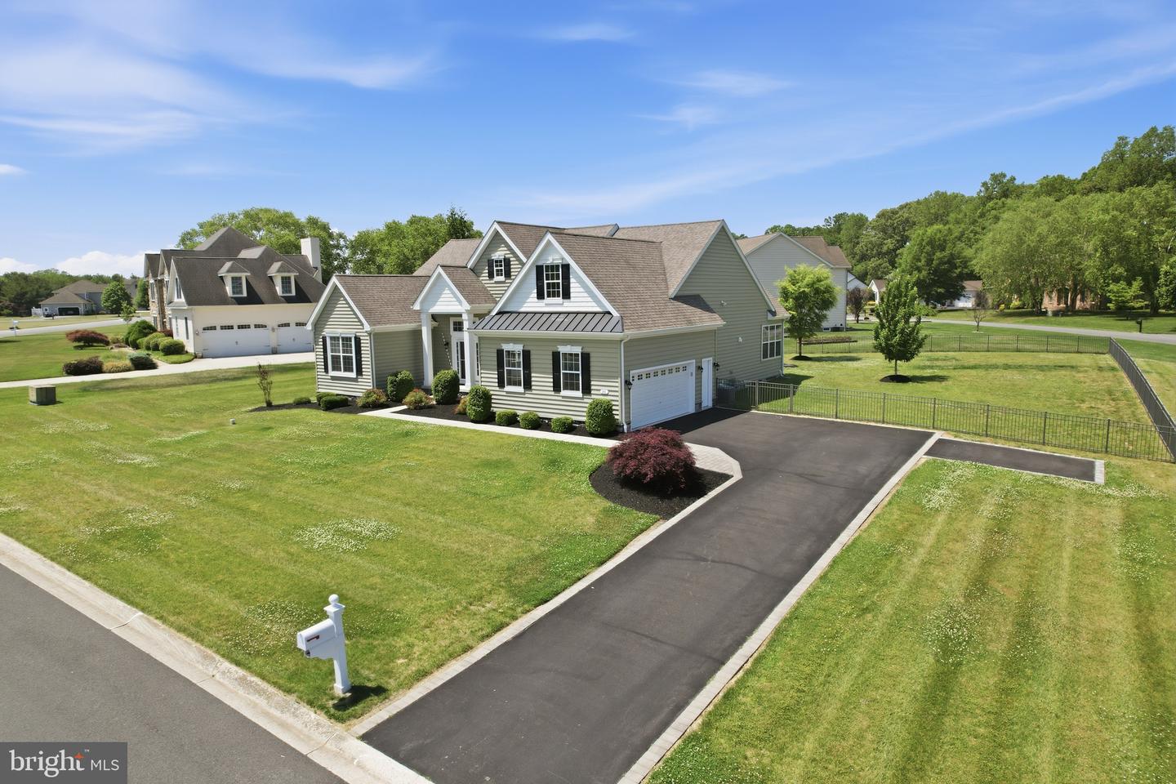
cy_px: 392
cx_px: 588
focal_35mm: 22
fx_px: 719
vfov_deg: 57.2
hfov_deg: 78.6
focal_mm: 8.4
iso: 110
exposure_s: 1/2000
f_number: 2.8
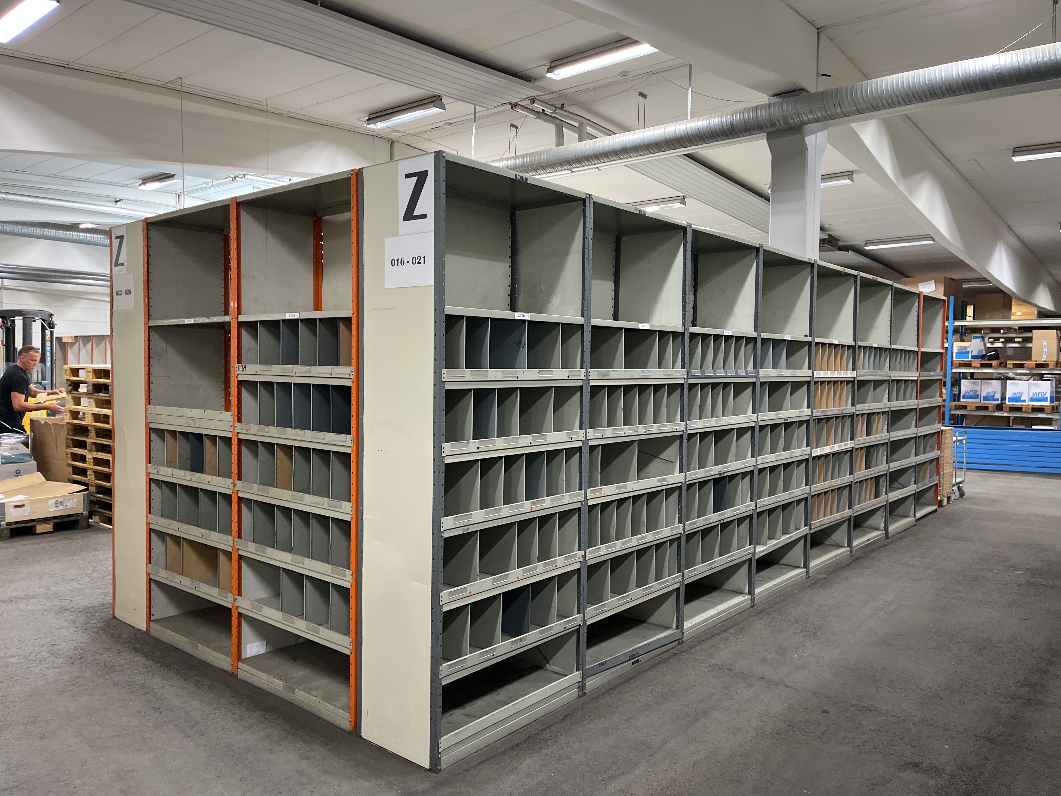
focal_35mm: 26
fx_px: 797
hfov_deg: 67.3
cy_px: 398
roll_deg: +0.0
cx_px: 530
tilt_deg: -2.5
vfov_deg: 53.1
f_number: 1.6
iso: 320
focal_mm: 5.1
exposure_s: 1/50
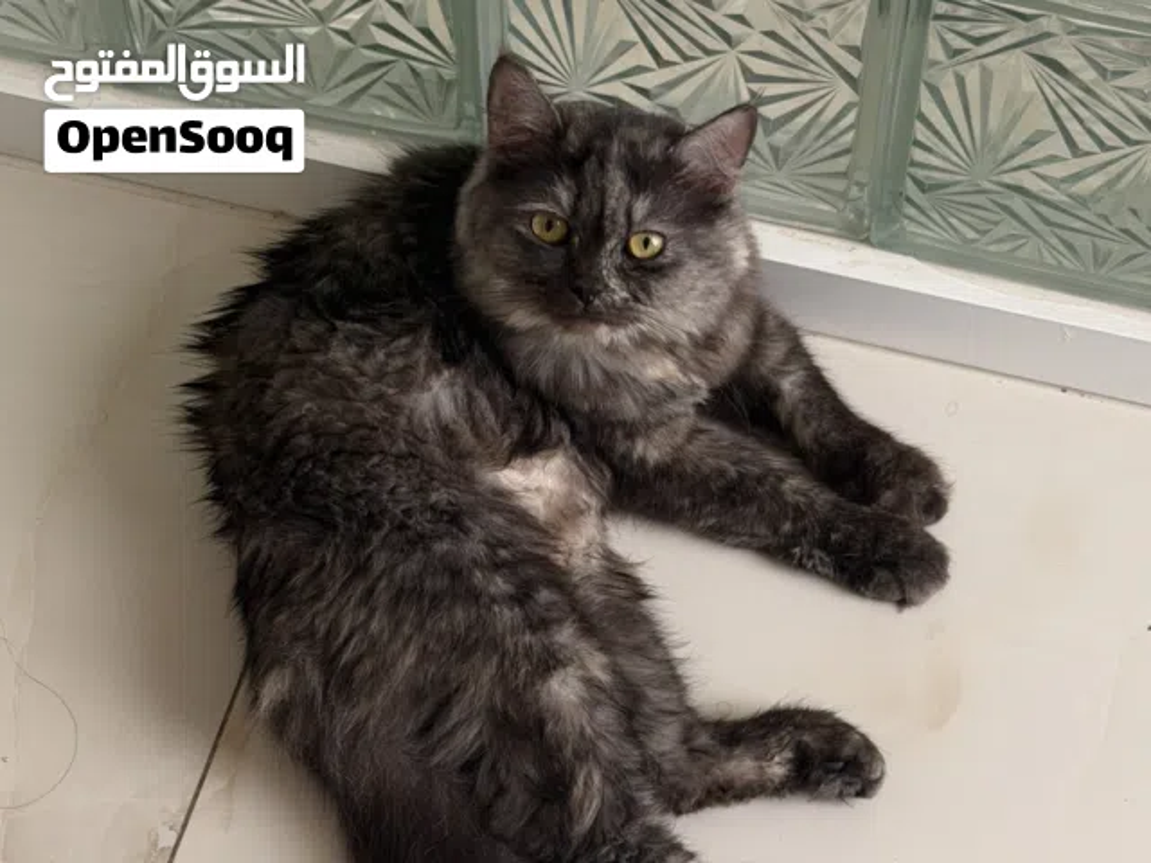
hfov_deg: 39.7
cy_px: 432
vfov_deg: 30.3
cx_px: 576
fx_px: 1596
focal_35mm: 48
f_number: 1.78
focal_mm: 6.76
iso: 100
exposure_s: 1/82
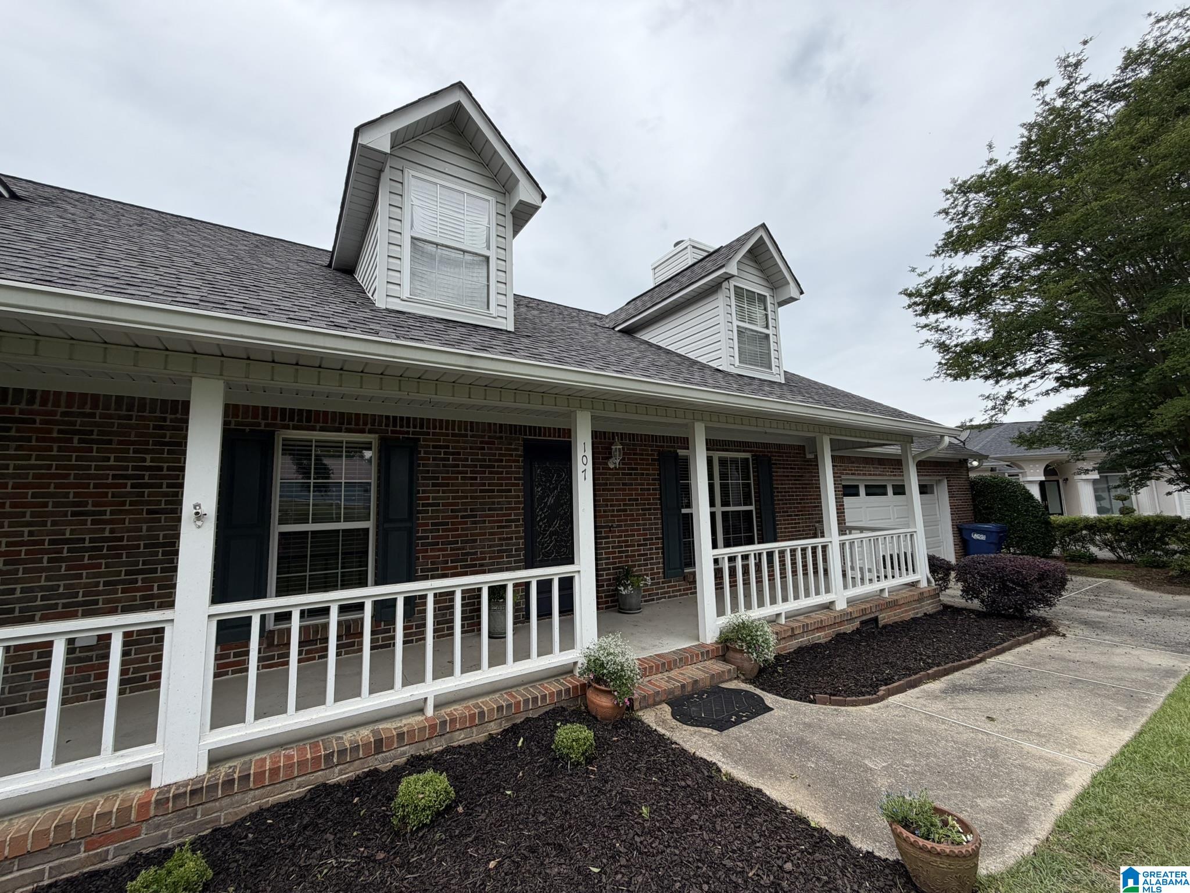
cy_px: 446
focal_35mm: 14
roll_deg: +1.4
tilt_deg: +6.6
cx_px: 595
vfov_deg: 85.7
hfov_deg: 102.1
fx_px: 481
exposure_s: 1/770
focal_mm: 2.22
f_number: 2.2
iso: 32
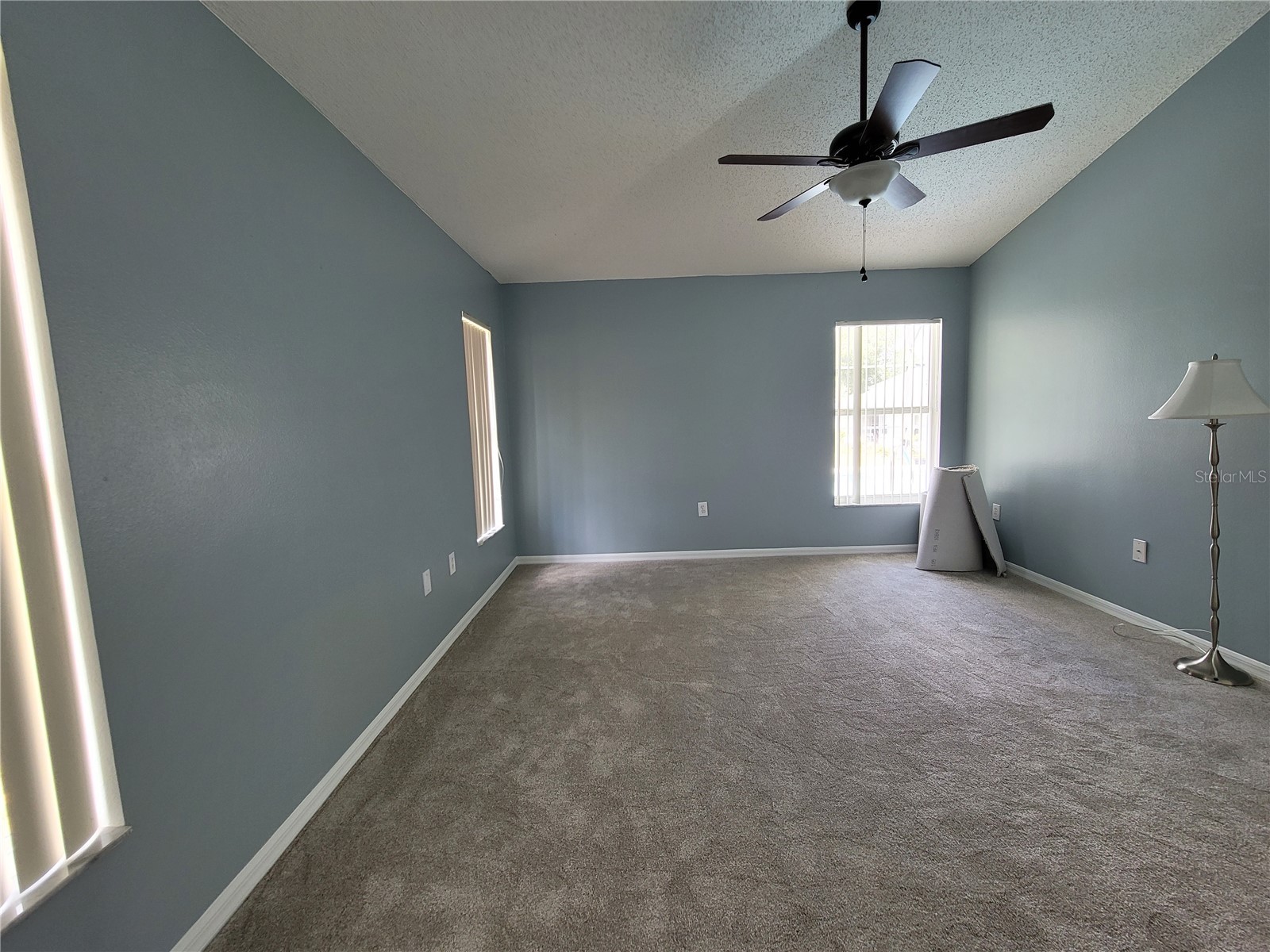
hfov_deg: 106.2
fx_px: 477
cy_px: 476
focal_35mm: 13
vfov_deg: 89.9
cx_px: 635
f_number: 2.2
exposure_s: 1/60
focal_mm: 2.2
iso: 125
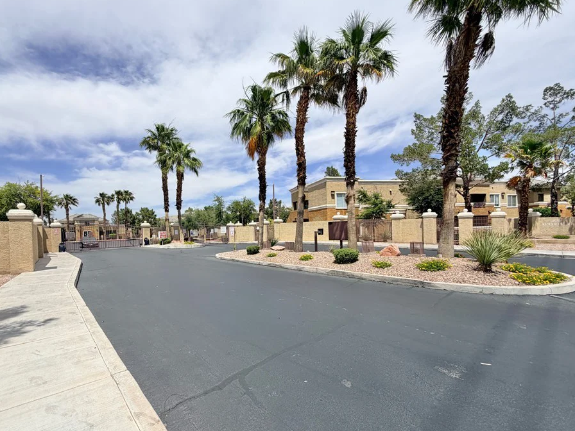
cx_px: 251
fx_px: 266
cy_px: 232
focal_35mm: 16
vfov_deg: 78.0
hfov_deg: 94.0
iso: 20
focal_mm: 2.22
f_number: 2.2
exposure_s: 1/1613
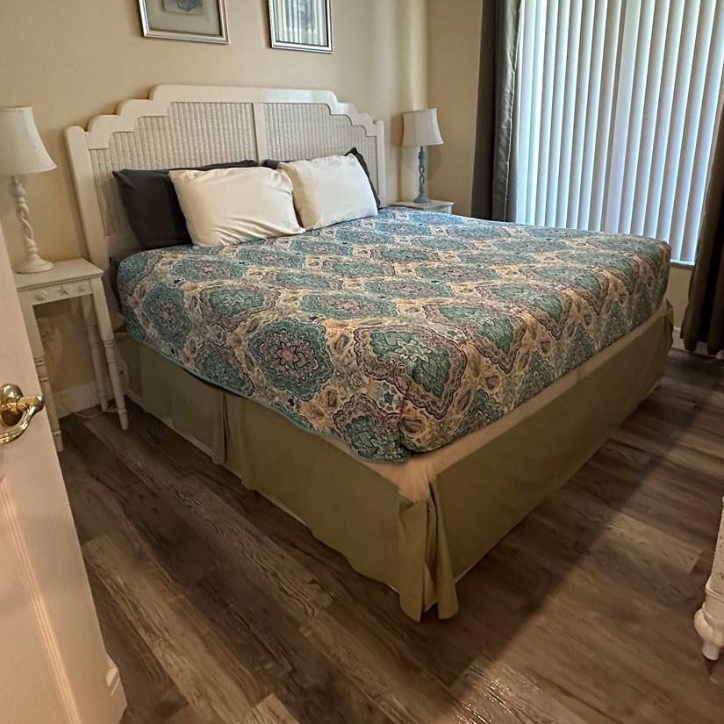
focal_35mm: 24
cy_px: 310
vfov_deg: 64.7
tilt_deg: -20.2
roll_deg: +0.8
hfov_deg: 64.7
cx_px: 414
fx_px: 568
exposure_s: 1/60
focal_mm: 2.22
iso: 640
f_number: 2.2
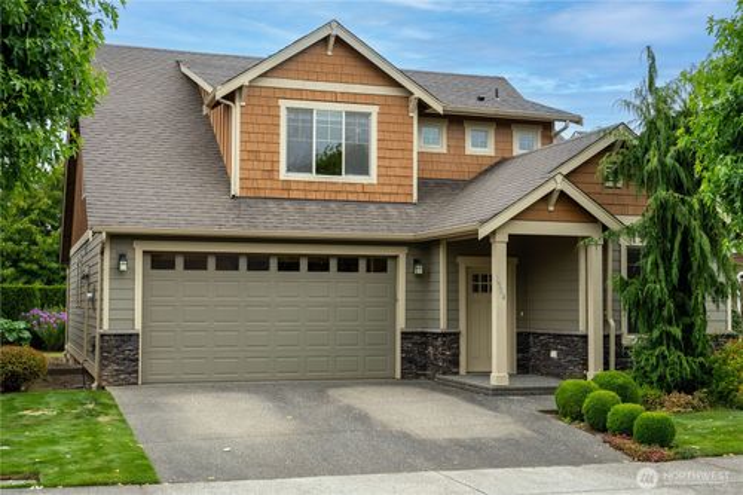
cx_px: 372
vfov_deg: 27.0
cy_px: 248
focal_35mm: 50
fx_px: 1032
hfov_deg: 39.6
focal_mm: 50
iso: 250
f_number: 5.6
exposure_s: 1/3200
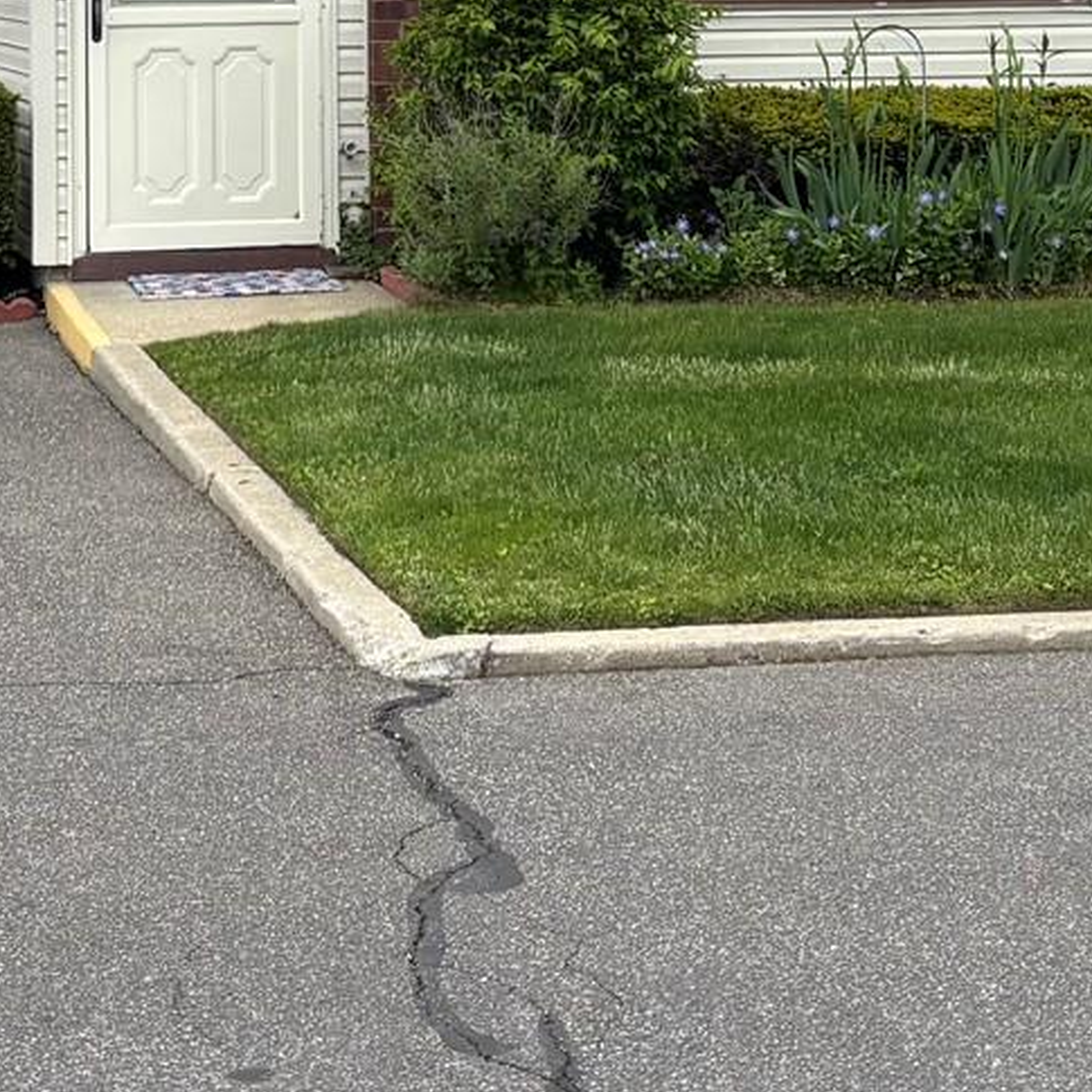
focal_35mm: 97
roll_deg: +0.3
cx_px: 347
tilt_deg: +0.7
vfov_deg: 17.3
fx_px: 3462
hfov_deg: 17.9
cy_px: -115
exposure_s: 1/1103
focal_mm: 5.96
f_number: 1.6
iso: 50
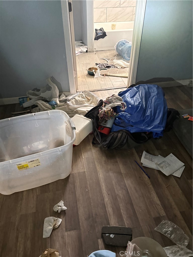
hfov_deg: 53.1
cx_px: 96
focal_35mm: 26
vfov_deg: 67.3
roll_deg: -0.5
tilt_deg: -39.9
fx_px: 193
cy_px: 128
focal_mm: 5.96
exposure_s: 1/40
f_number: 1.6
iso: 640
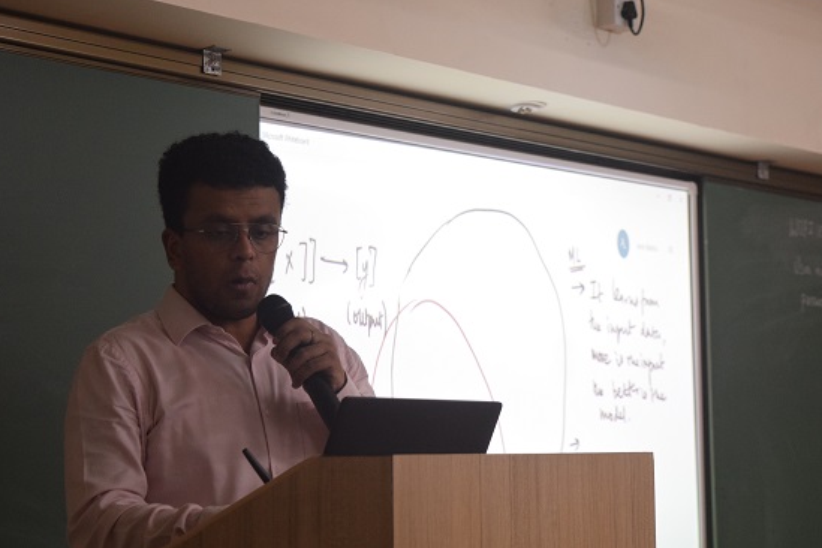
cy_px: 286
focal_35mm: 82
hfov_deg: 24.8
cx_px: 397
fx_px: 1872
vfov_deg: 16.7
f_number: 5.6
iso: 1600
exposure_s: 1/100
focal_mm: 50
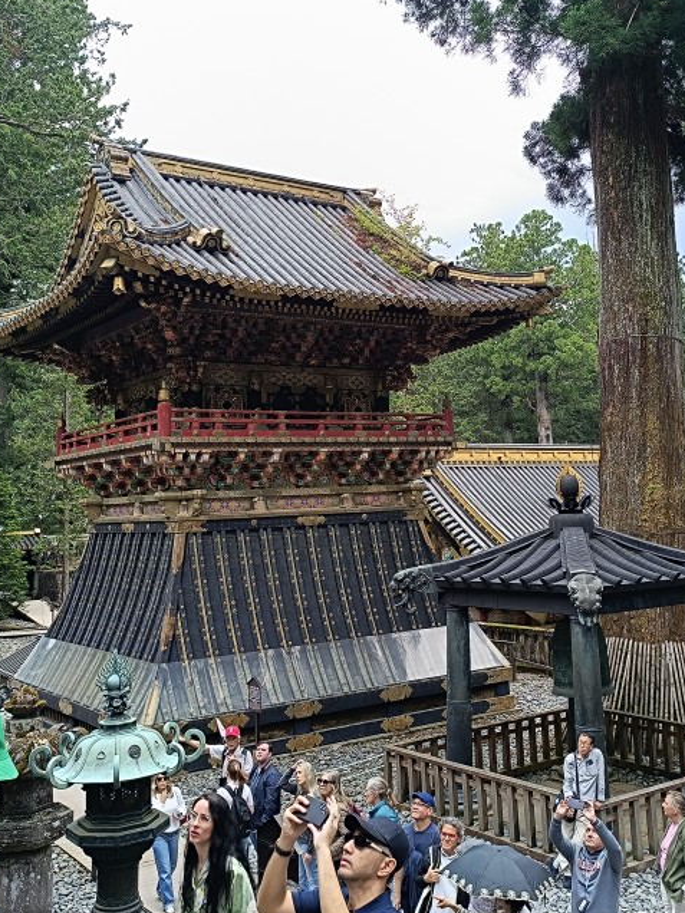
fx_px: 765
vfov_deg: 61.5
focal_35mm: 29
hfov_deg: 48.2
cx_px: 349
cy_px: 399
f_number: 1.65
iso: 50
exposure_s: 1/169
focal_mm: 6.14
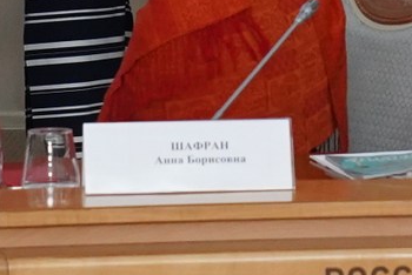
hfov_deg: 4.8
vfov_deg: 3.2
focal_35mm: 424
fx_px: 4856
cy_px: -488
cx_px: 563
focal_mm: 58
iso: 3200
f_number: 5.6
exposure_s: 1/160
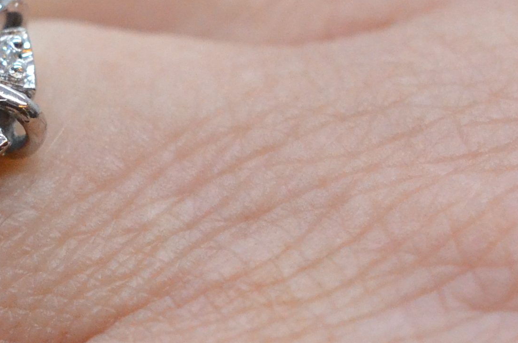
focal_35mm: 270
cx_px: -93
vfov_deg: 5.1
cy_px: 150
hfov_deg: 7.6
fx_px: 3877
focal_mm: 40
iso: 3200
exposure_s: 1/1000
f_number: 6.3
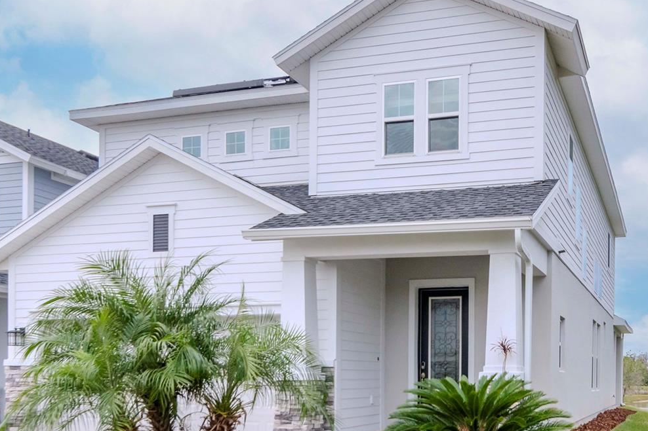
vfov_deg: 38.5
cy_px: 282
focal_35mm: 34
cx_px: 353
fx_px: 612
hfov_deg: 55.7
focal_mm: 14
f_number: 8
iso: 800
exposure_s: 1/1000
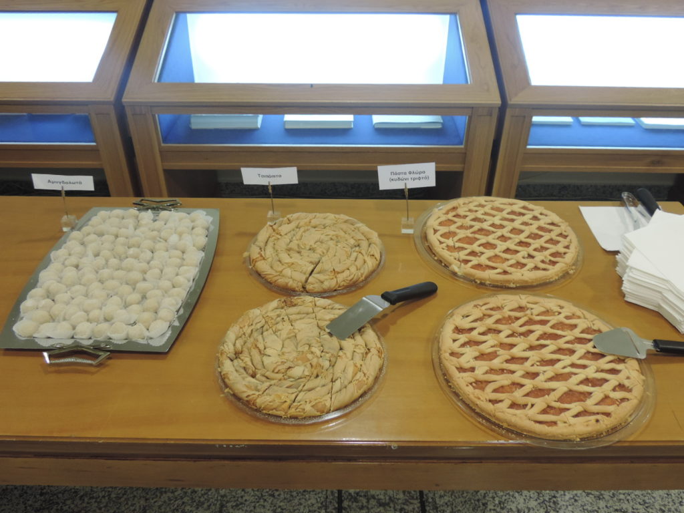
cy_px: 256
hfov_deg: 60.0
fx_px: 593
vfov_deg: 46.8
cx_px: 342
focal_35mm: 30
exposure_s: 1/30
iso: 250
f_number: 3.1
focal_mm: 5.3
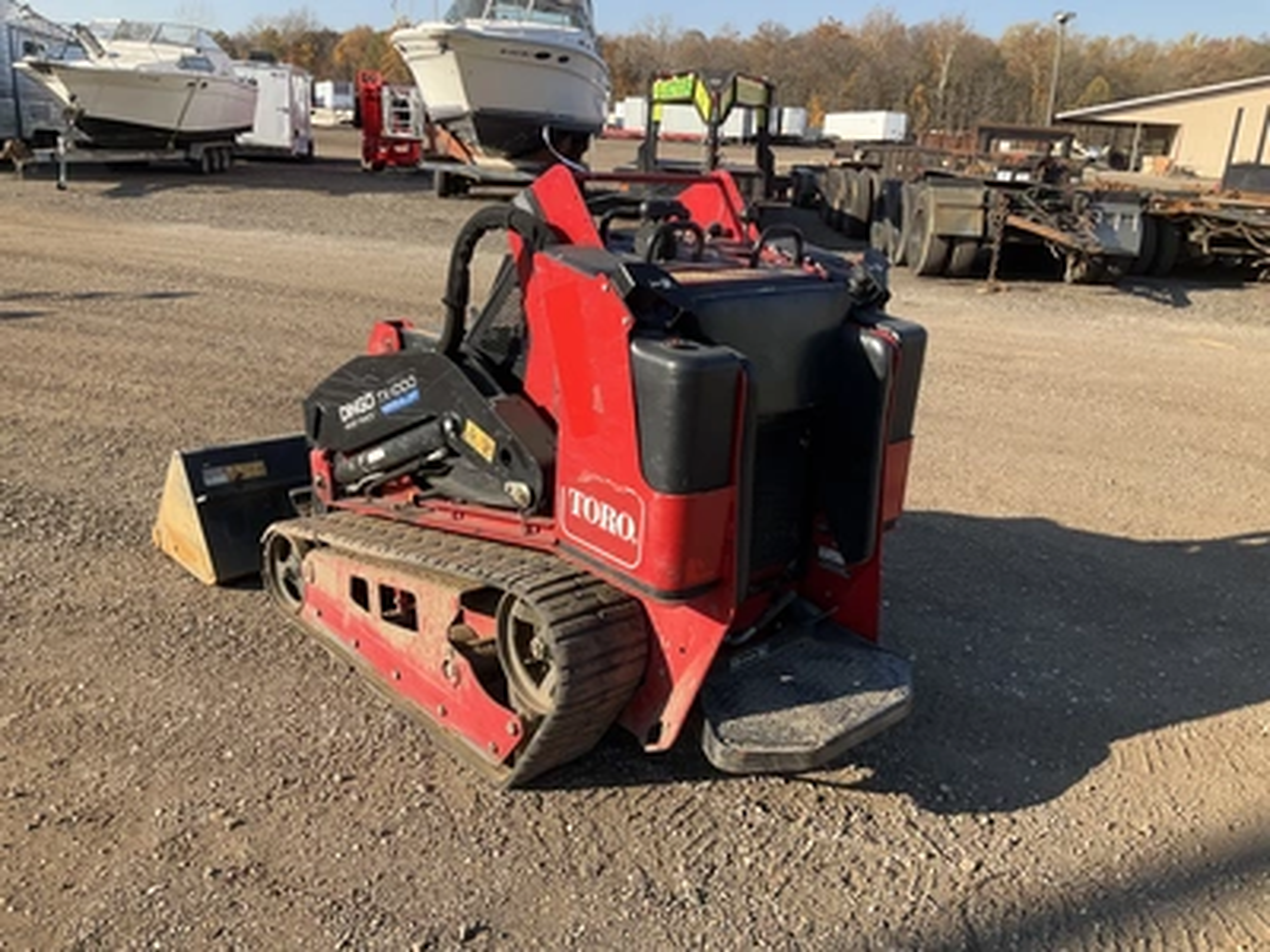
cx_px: 635
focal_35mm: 29
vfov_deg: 48.2
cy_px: 476
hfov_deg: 61.7
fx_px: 1064
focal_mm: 3
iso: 25
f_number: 1.8
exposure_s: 1/792
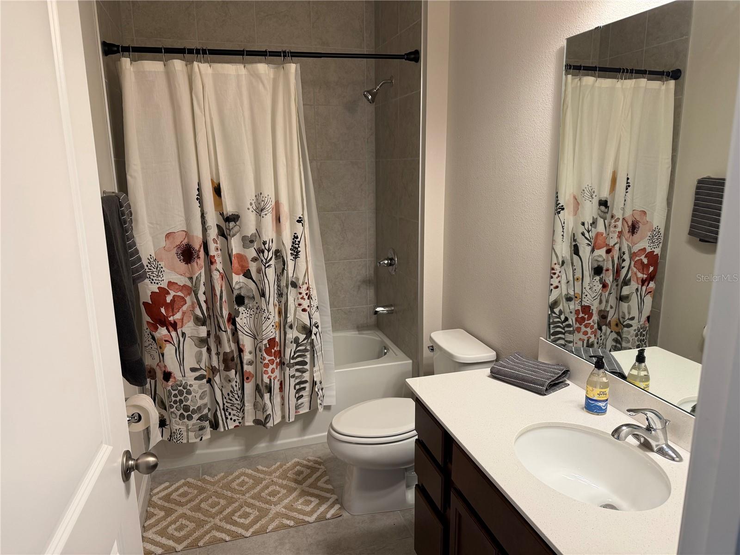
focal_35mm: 24
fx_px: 513
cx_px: 370
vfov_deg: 56.8
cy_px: 278
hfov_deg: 71.6
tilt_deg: -12.0
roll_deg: +1.0
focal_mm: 6.76
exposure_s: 1/60
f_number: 1.78
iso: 125
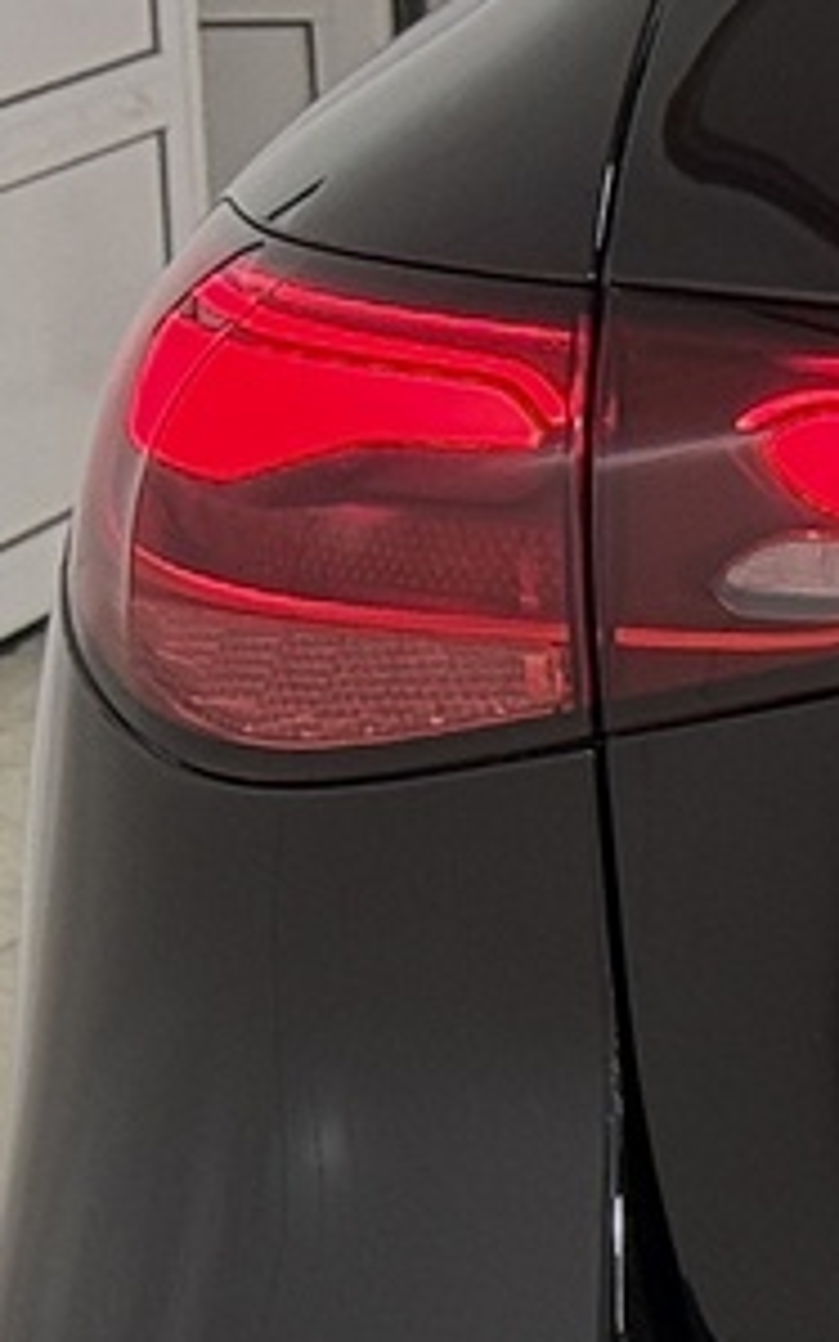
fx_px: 8959
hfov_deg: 5.0
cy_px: 799
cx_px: 2800
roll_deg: +0.0
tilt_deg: -10.2
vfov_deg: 8.6
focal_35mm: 245
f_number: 1.78
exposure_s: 1/76
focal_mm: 6.76
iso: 100
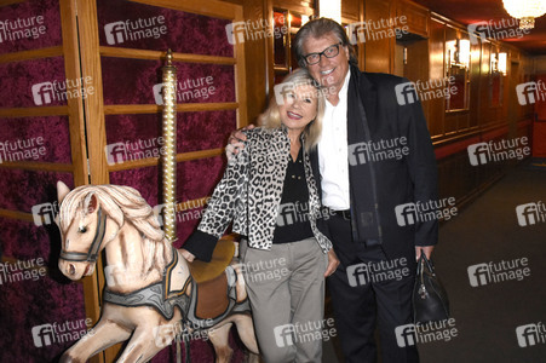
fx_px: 523
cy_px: 182
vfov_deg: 38.3
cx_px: 273
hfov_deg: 55.1
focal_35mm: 34
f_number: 6.3
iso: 5000
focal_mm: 23
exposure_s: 1/60
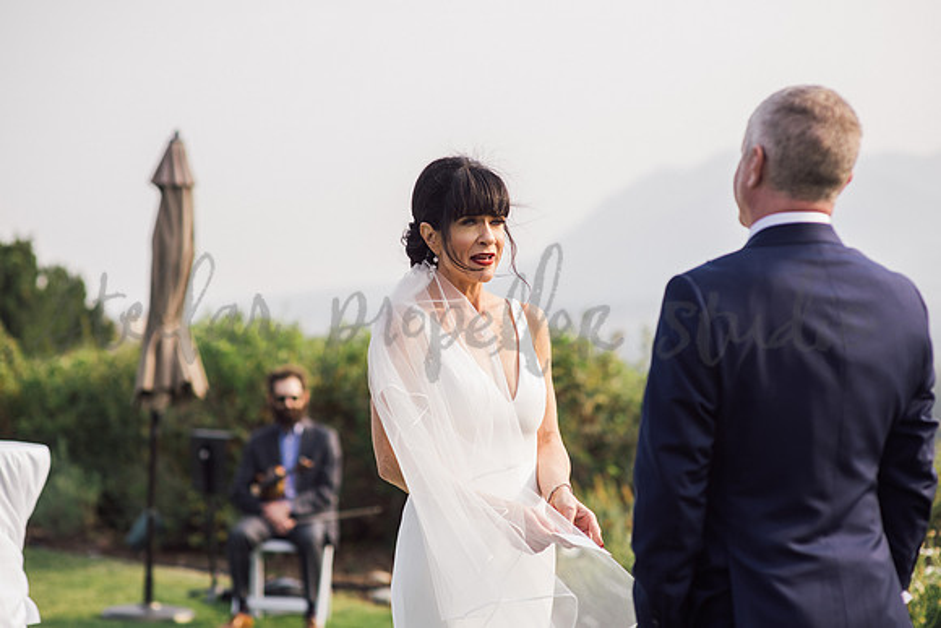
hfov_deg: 23.3
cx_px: 470
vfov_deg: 15.7
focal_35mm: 87
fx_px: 2280
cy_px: 314
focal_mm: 85
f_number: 2.5
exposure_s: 1/1250
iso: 160
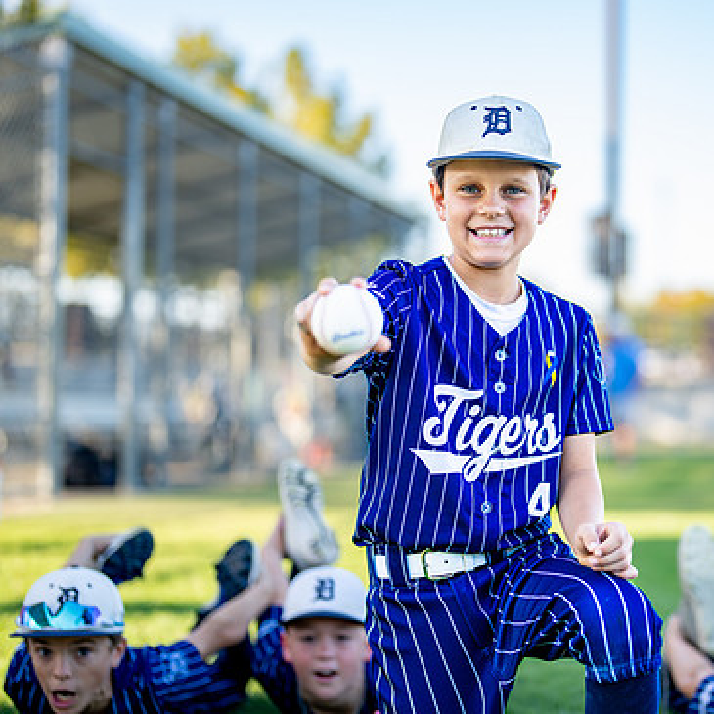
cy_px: 385
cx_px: 508
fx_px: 1844
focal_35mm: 79
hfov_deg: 21.8
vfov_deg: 21.9
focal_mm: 50
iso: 100
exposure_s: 1/1250
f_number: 1.2
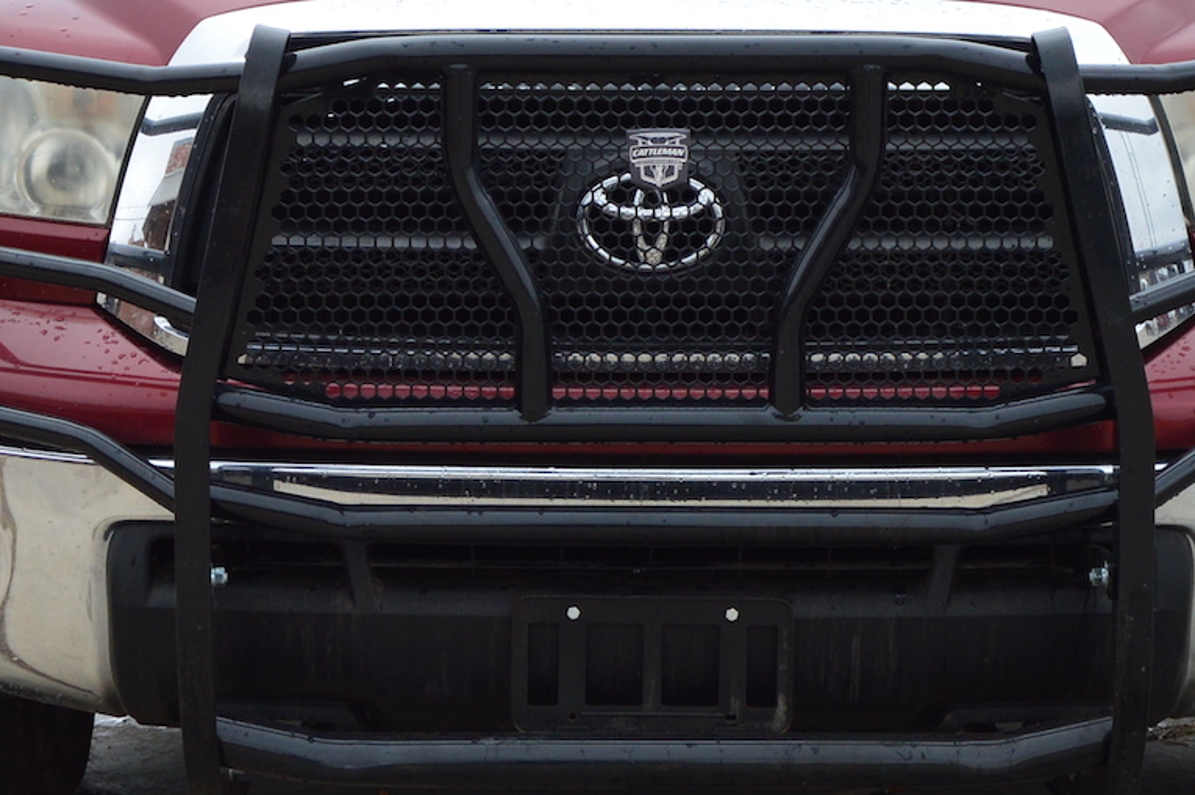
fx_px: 3748
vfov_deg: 12.0
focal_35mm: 113
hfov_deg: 18.1
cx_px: 575
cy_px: -13
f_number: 10
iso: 400
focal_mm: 30
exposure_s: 1/250
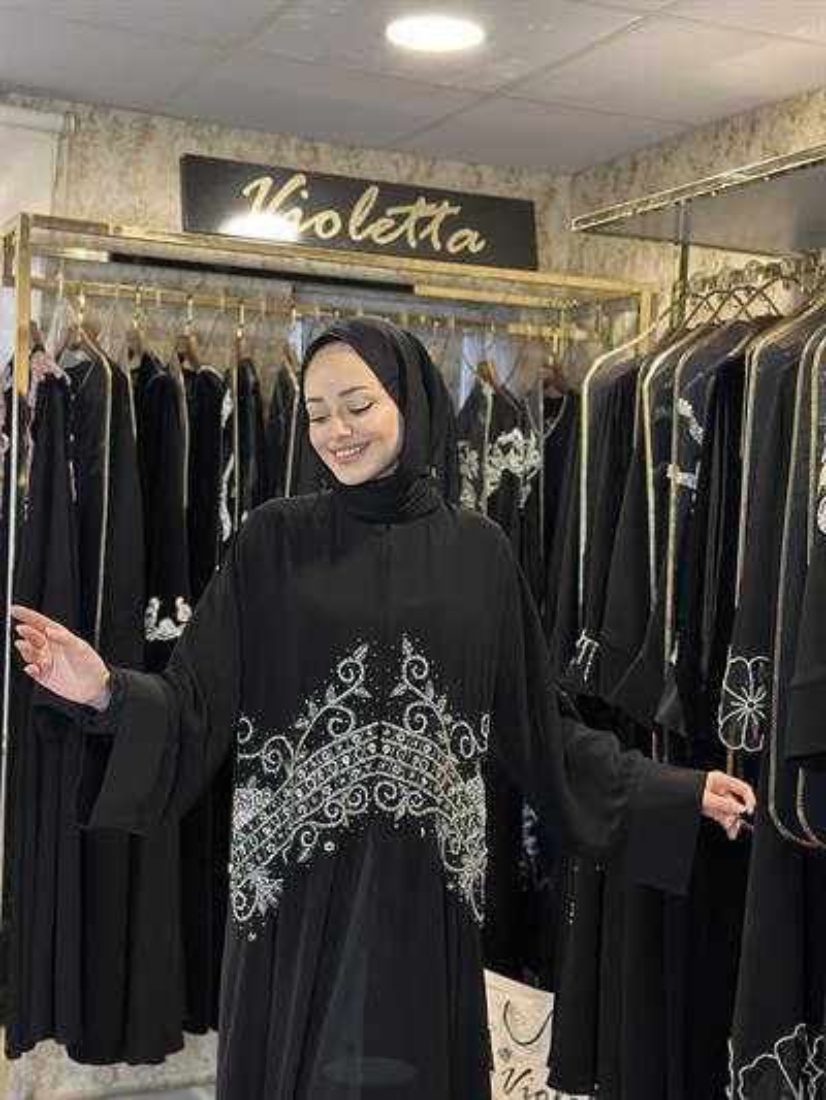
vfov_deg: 39.6
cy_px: 550
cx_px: 413
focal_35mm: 48
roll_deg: -1.8
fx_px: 1527
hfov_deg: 30.3
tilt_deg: -1.1
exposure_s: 1/50
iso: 200
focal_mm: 6.86
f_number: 1.78
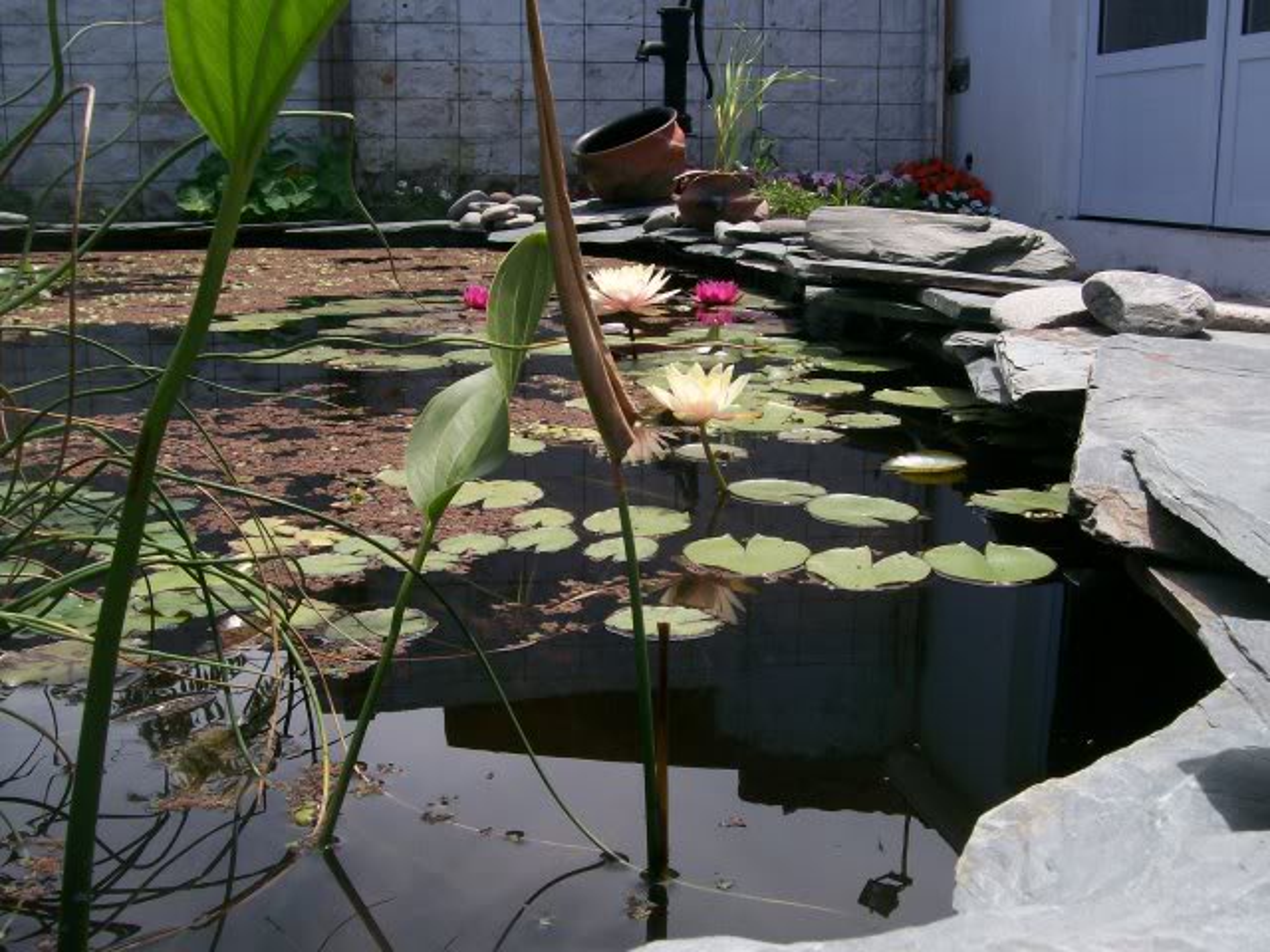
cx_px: 635
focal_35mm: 36
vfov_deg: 39.7
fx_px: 1321
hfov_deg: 51.4
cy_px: 476
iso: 80
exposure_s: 1/391
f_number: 4.8
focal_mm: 6
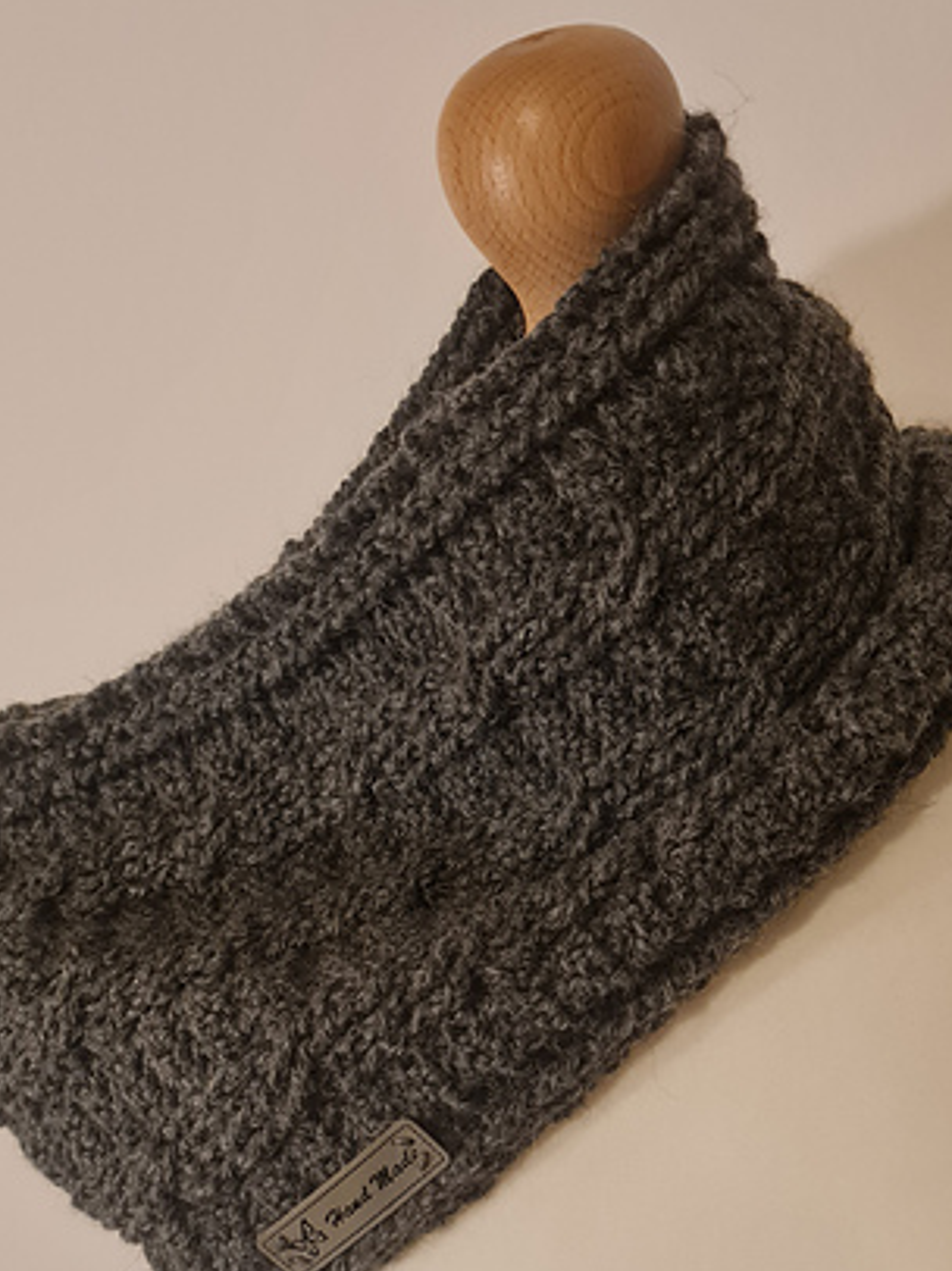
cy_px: 858
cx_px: 489
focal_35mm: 41
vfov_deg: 45.0
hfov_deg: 35.1
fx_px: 1505
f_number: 1.8
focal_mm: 5.4
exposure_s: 1/50
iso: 400
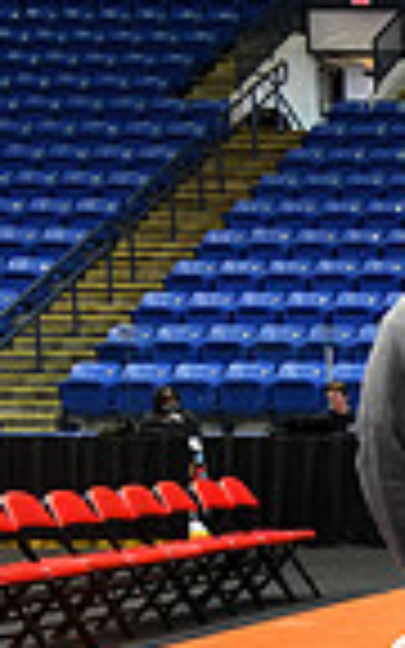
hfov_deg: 8.6
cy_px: 673
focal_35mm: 127
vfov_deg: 16.1
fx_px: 2243
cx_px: 1224
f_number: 5.6
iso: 2000
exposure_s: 1/200
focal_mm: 31
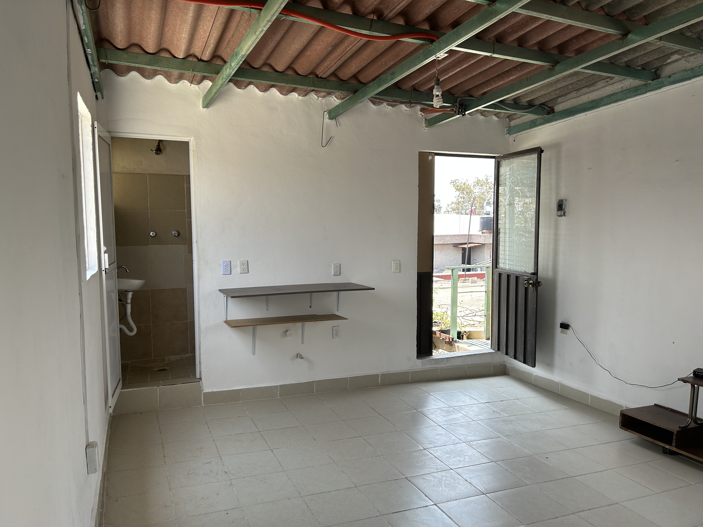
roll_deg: +1.0
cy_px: 264
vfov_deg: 53.1
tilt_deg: -5.3
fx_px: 528
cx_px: 352
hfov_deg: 67.3
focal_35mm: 26
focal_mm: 5.7
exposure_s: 1/367
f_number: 1.5
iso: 50
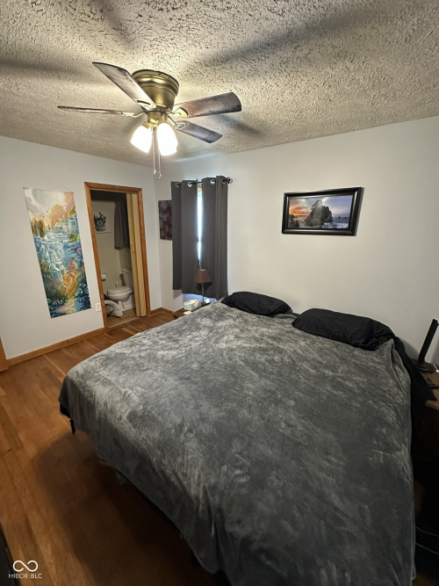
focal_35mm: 14
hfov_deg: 85.7
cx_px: 220
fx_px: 237
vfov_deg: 102.1
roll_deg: -1.9
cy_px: 293
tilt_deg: -15.8
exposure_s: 1/60
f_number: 2.2
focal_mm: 2.22
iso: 640
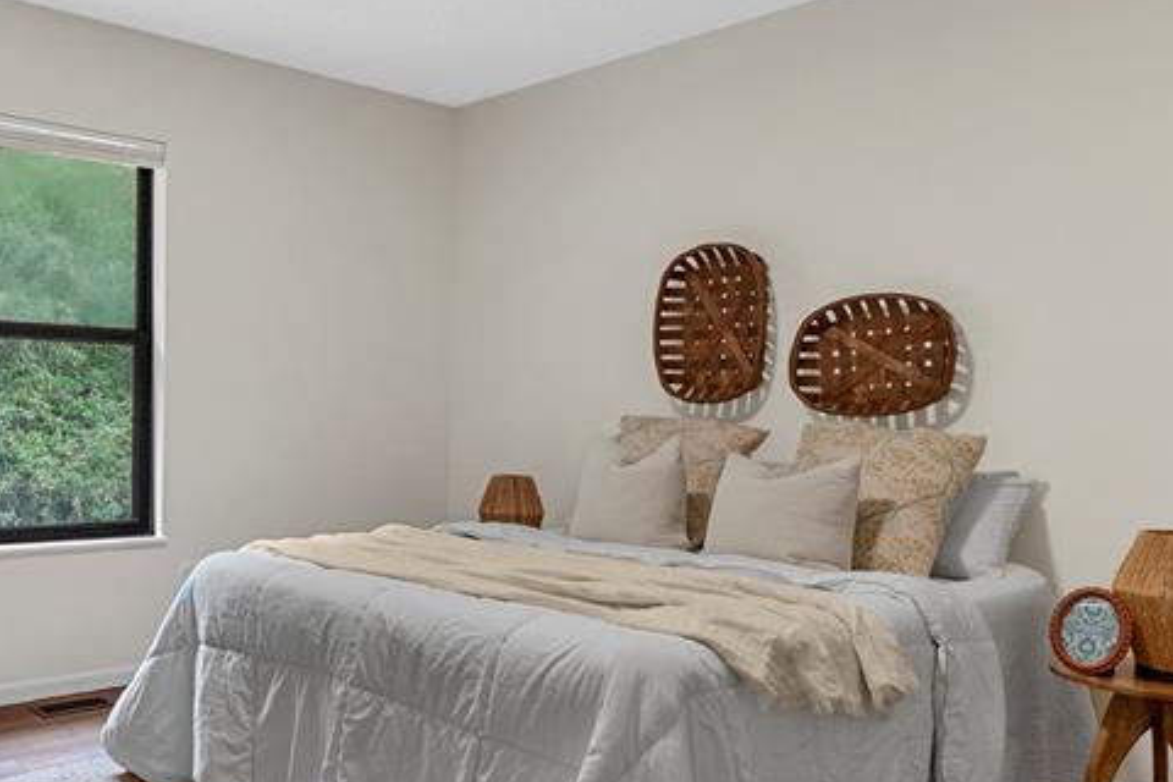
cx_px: 288
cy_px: 354
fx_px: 1043
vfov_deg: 41.1
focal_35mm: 32
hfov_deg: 55.8
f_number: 8
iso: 800
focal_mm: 10
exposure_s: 1/4
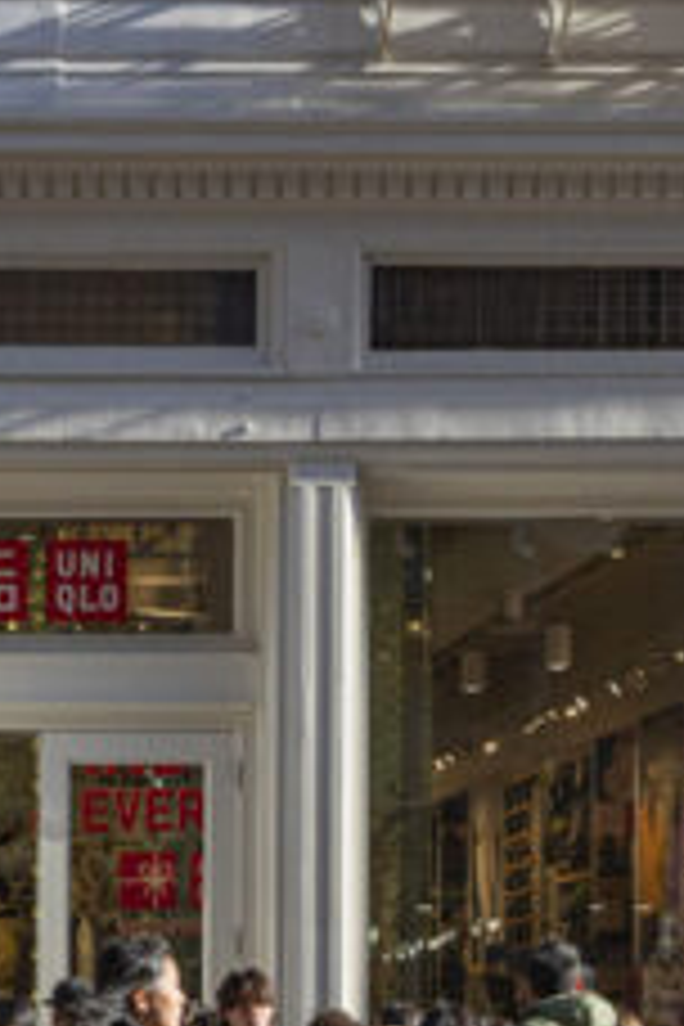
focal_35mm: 118
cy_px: 738
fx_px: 3363
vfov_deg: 17.3
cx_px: -252
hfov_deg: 11.3
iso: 800
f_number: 9
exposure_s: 1/500
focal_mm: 35
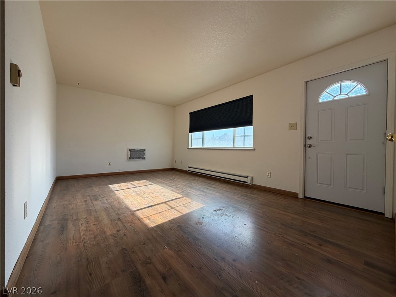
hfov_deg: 102.1
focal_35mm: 14
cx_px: 198
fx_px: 160
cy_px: 148
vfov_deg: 85.7
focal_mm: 2.22
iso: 64
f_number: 2.2
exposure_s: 1/168
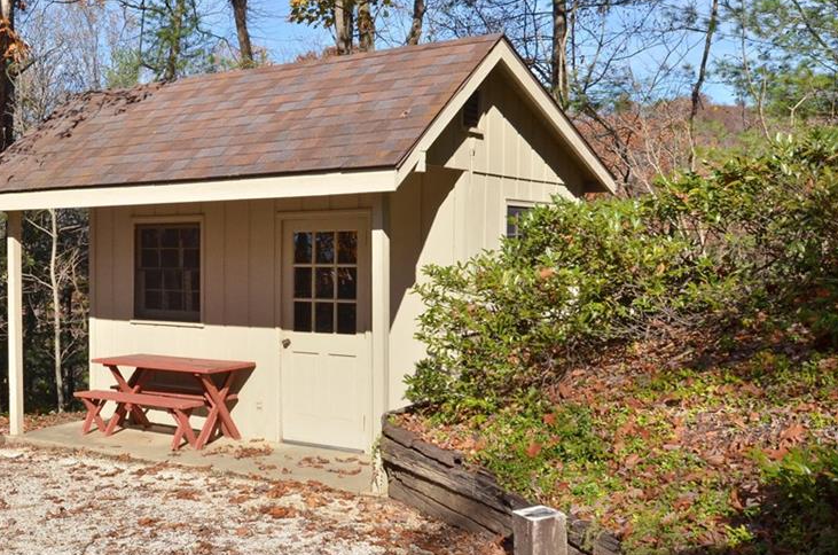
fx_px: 976
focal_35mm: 42
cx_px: 321
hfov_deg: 46.1
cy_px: 269
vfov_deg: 31.7
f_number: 11
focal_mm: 20
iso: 800
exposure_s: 1/1000
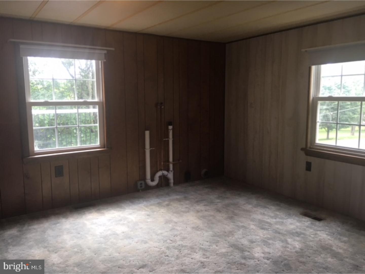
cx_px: 182
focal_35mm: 29
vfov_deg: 48.2
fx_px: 306
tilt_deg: -6.8
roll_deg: -0.1
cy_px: 137
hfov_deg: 61.7
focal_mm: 4.15
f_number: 2.2
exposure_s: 1/30
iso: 25
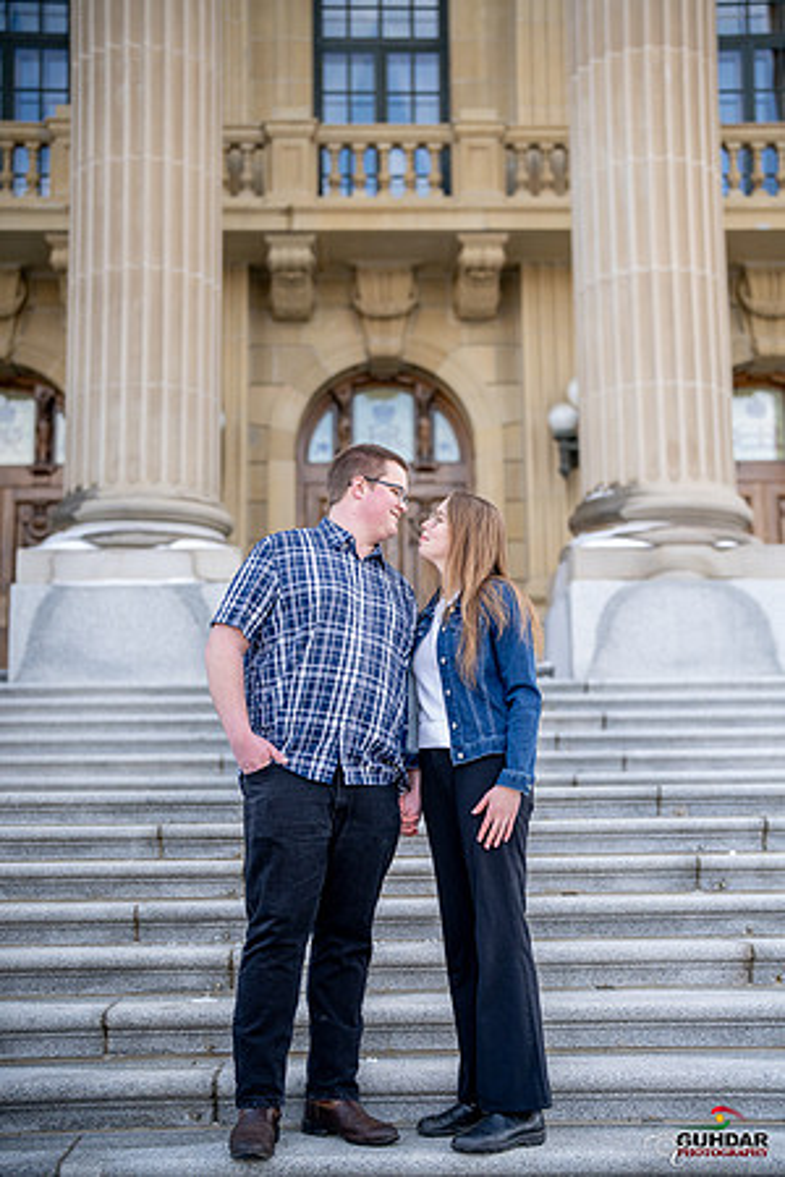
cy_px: 588
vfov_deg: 39.6
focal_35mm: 50
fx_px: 1635
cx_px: 392
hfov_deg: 27.0
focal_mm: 50
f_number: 1.8
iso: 1250
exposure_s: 1/6400
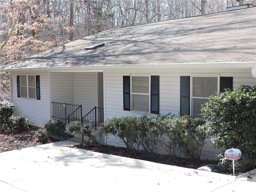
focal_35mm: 45
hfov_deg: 42.1
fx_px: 333
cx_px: 128
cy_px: 96
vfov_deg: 32.2
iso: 100
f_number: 4
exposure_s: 1/160
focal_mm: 8.1
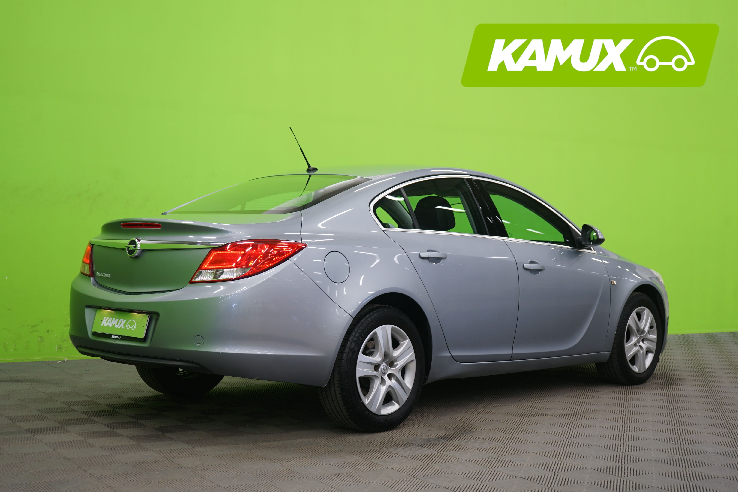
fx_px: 1025
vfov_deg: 27.0
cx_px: 369
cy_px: 246
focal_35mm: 50
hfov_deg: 39.6
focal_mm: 50
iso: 400
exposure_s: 1/8
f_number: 5
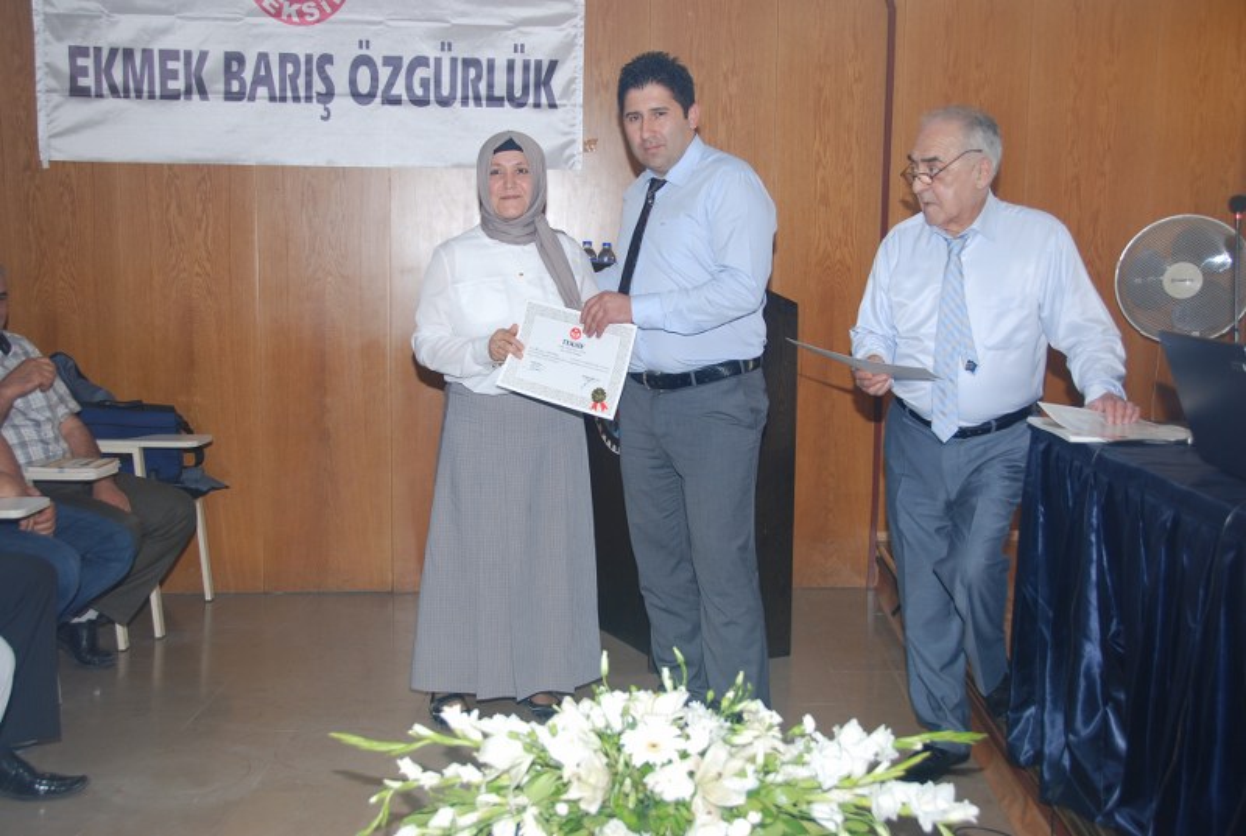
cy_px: 418
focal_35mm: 40
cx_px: 623
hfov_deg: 47.8
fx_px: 1405
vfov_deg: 33.2
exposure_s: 1/60
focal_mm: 27
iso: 200
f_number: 4
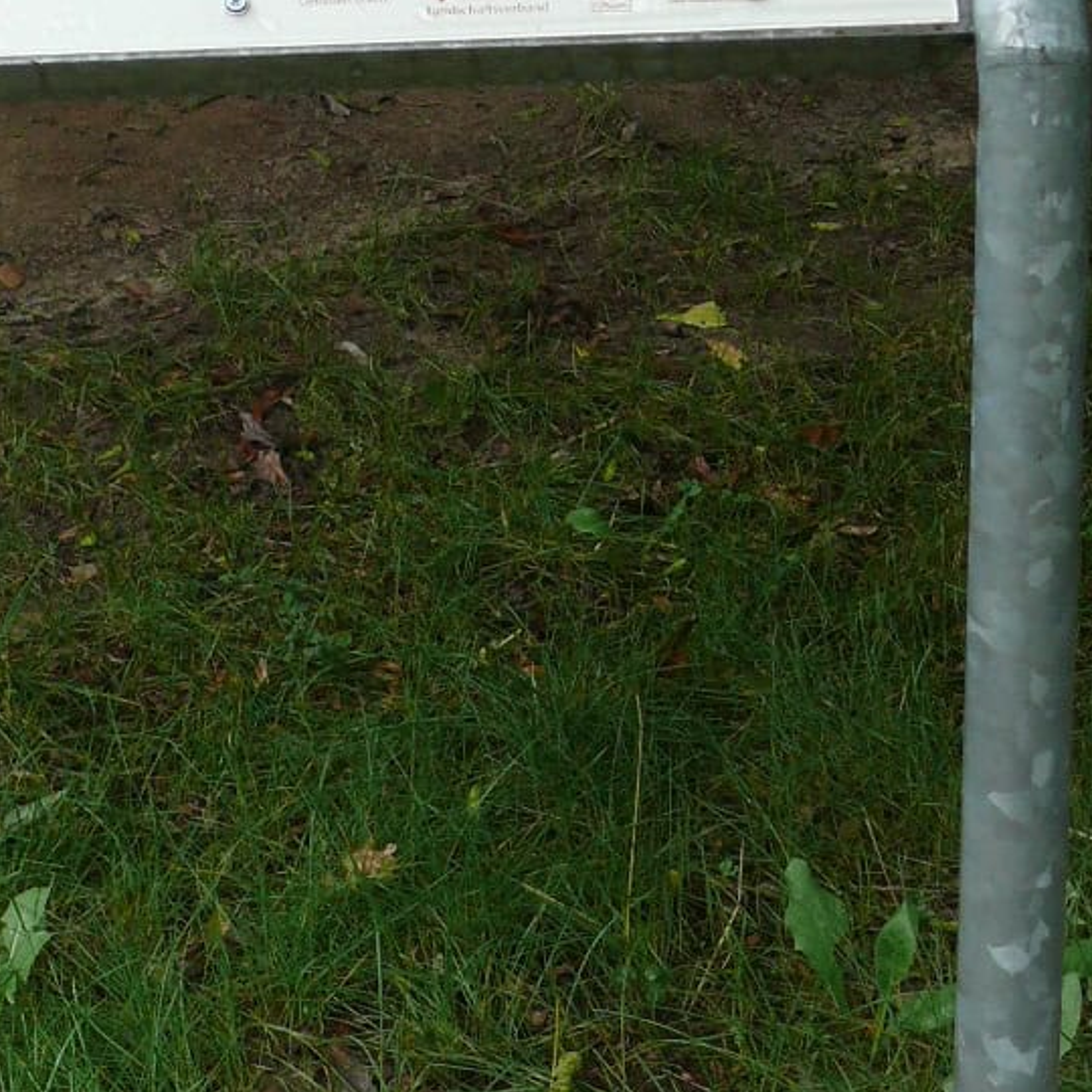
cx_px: 140
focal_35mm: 123
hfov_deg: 14.1
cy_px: 548
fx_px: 4390
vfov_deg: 14.2
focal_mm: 8.9
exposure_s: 1/125
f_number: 3.6
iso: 100
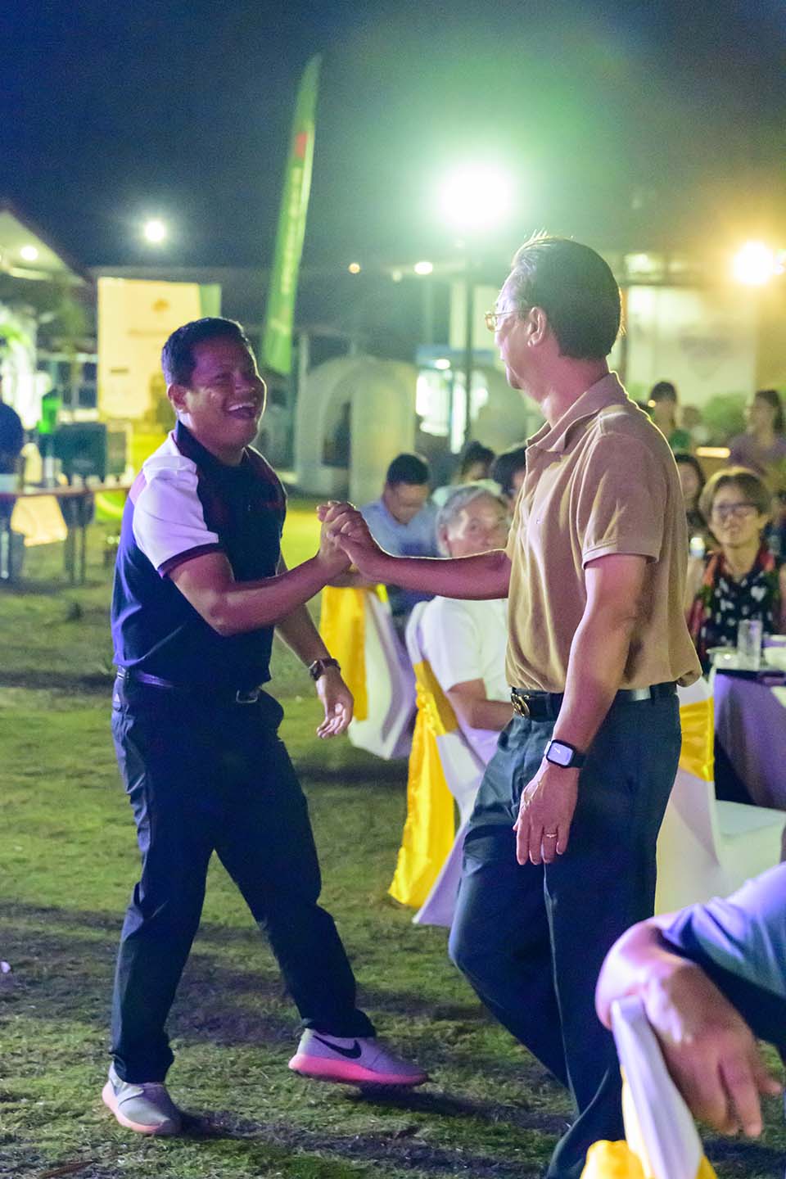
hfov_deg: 21.2
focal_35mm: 64
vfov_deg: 31.4
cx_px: 393
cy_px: 590
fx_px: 2096
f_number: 4.5
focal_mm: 64
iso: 25600
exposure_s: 1/250
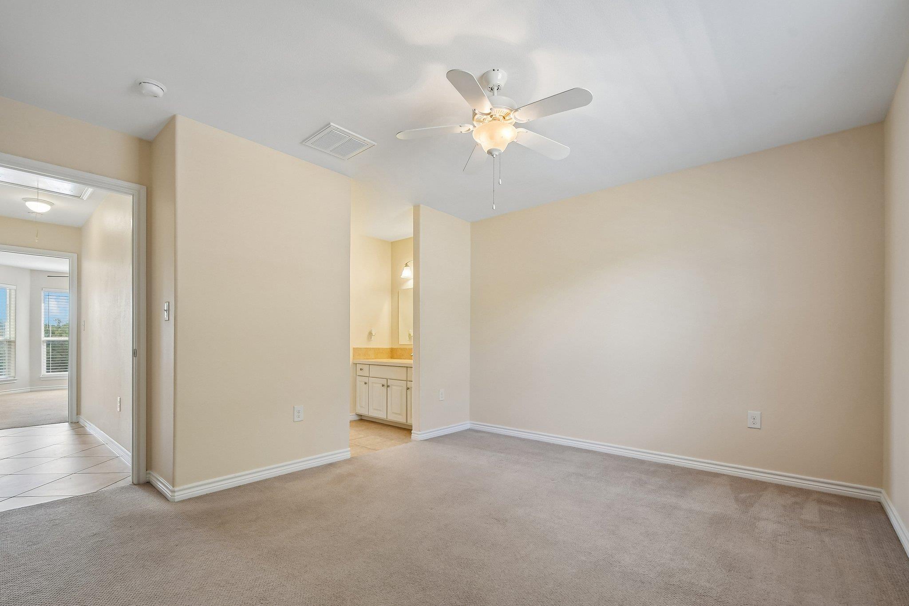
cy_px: 303
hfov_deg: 100.4
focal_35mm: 15
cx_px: 454
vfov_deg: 77.3
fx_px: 379
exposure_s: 1/25
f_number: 8
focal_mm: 10
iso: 400
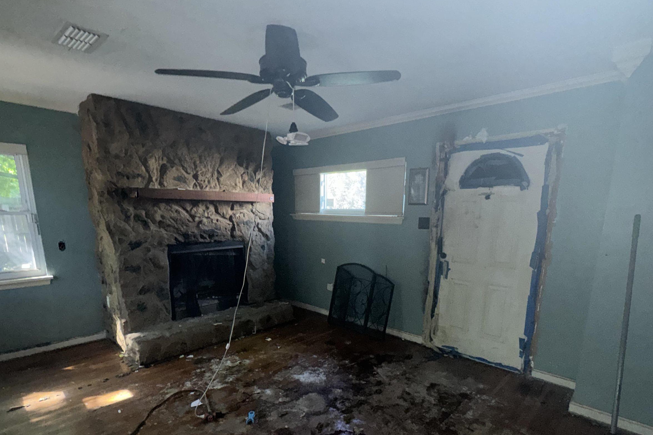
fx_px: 345
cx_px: 333
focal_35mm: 19
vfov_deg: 63.3
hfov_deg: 86.9
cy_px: 280
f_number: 2.2
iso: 200
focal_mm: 2.22
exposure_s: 1/40
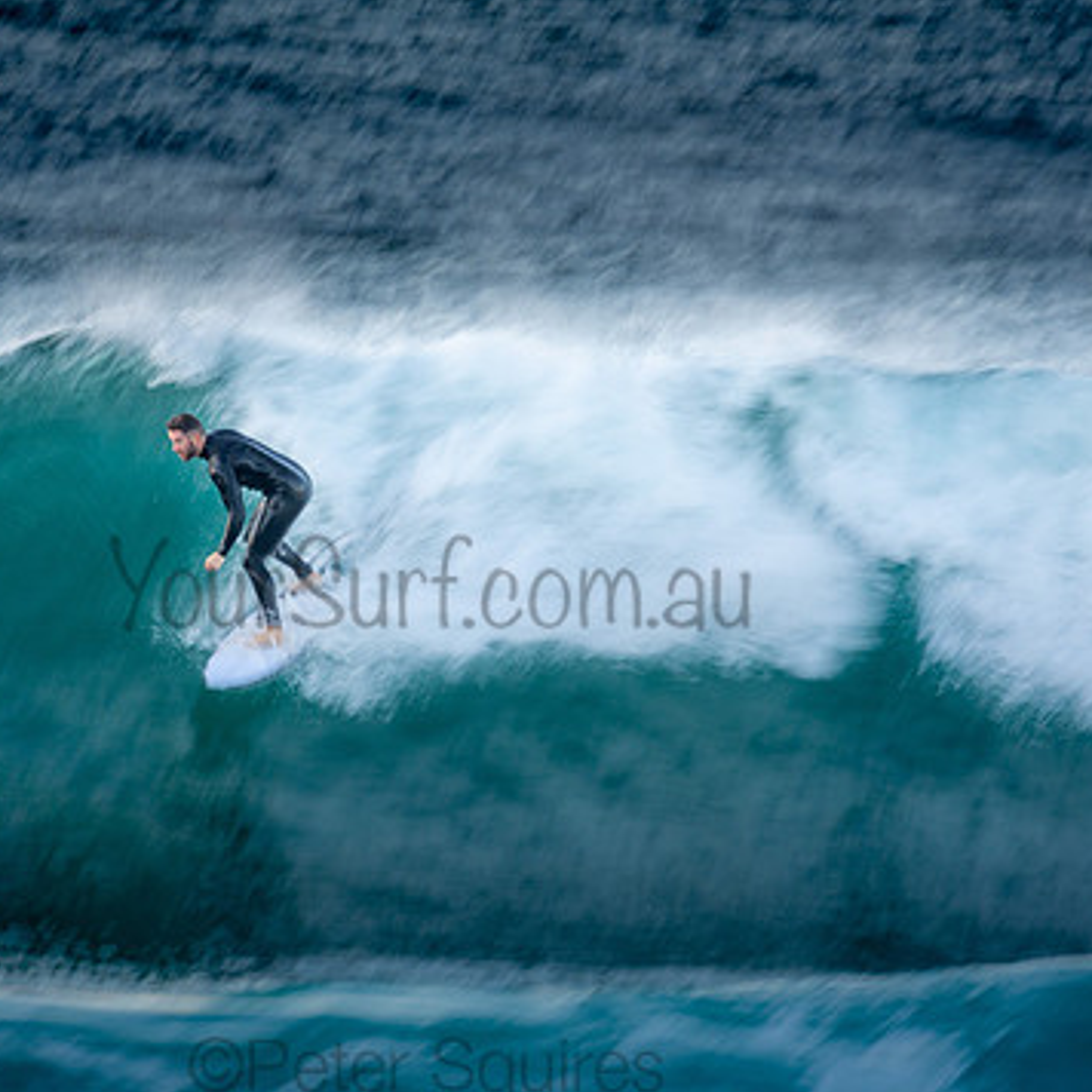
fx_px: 37118
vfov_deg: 1.7
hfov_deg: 1.7
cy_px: 557
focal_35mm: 1040
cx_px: 426
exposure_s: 1/20
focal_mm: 500
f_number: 14
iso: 100
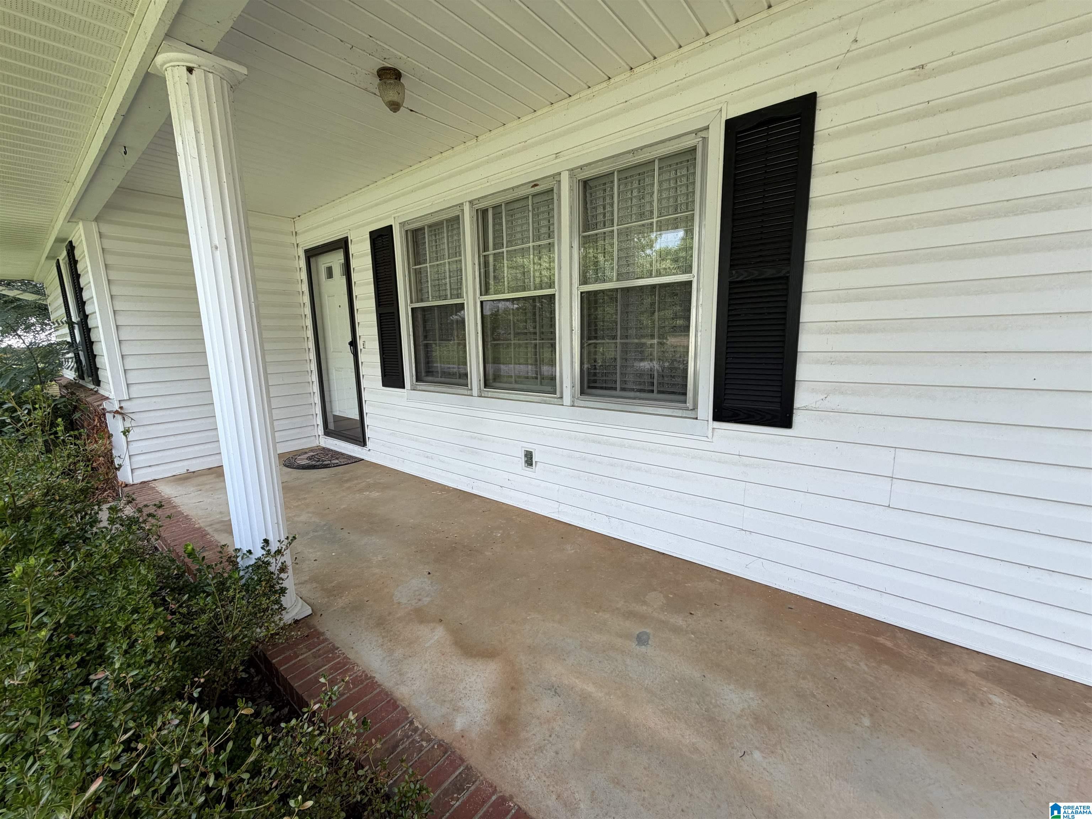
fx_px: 442
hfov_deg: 102.1
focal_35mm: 14
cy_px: 410
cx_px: 546
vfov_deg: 85.7
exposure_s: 1/502
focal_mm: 2.22
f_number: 2.2
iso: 64
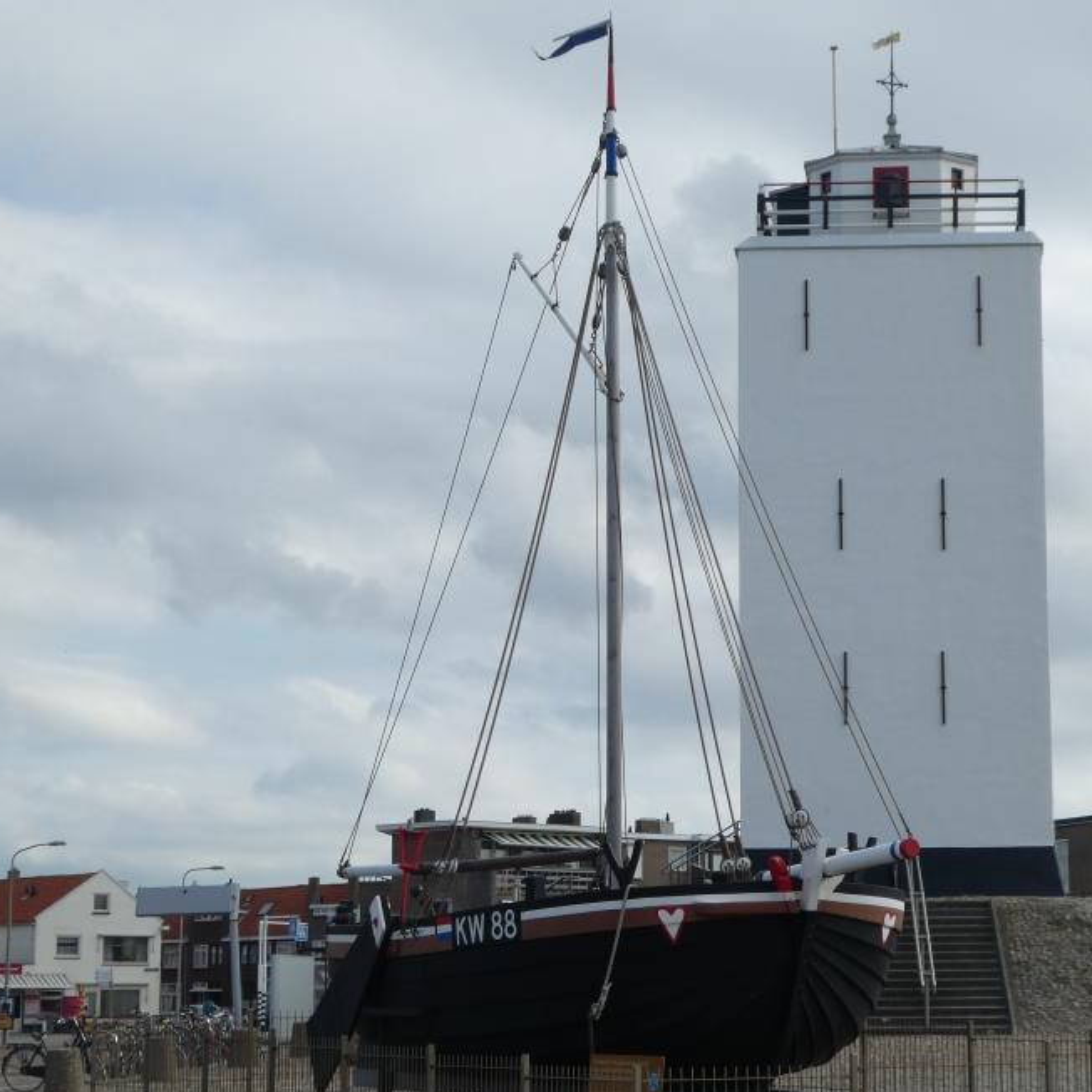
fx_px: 2677
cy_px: 603
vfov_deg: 23.0
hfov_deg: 23.0
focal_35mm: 75
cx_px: 643
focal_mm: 9.6
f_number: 4.1
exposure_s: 1/640
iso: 80
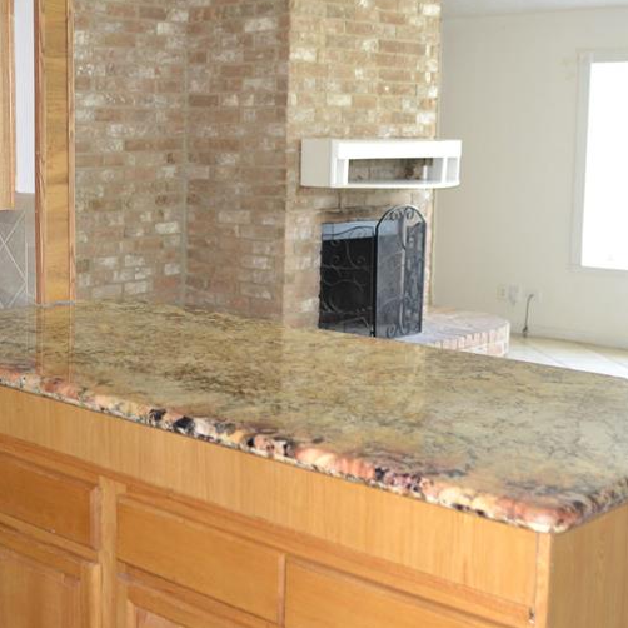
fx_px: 1067
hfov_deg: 31.6
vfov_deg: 32.8
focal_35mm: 52
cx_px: 95
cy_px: 279
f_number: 1.8
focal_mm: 20
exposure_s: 1/60
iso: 640
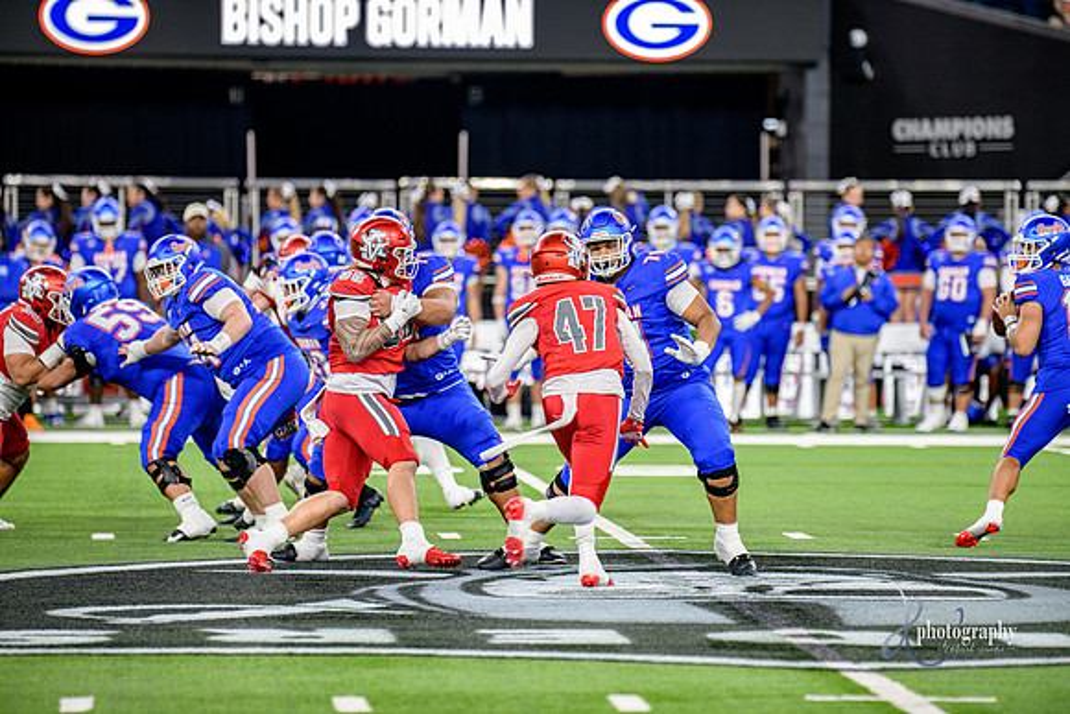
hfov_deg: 9.4
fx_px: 6540
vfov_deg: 6.2
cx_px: 535
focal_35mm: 220
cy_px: 357
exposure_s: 1/400
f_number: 2.8
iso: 1000
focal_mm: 220
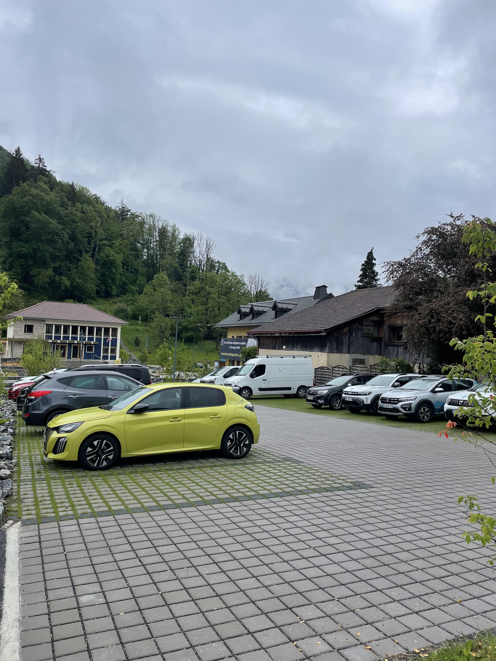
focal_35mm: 26
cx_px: 248
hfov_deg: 53.1
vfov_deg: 67.3
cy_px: 330
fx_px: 497
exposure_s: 1/4464
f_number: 1.6
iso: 32
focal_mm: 4.2
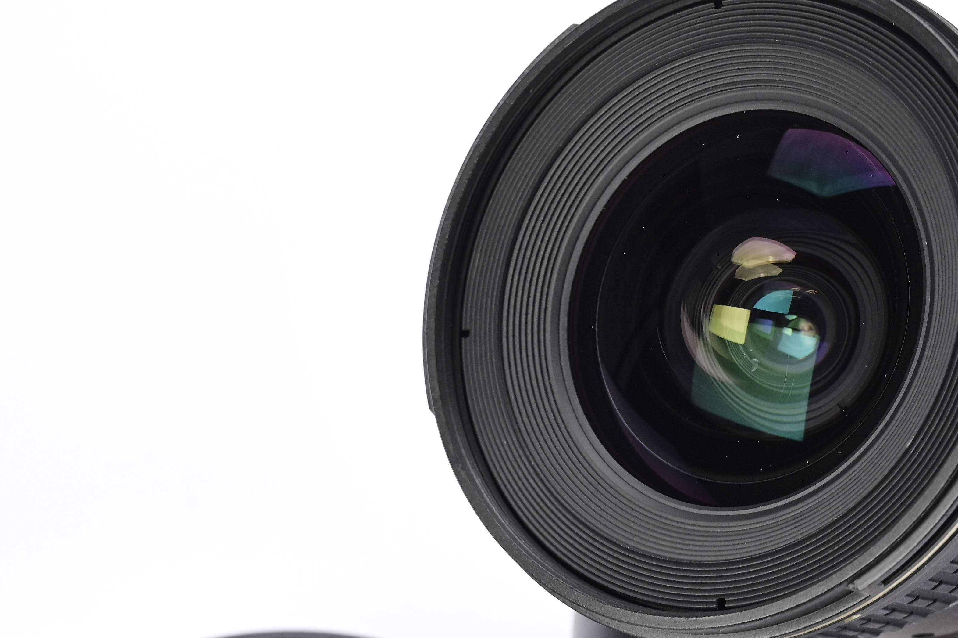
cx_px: 555
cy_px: 505
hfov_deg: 20.0
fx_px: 2712
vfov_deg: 13.3
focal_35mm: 102
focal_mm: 53
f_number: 10
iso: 800
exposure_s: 1/80
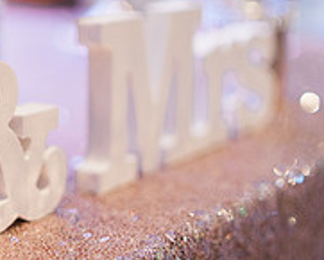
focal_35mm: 105
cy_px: 65
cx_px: -106
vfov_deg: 14.6
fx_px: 1007
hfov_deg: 17.1
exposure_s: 1/160
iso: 640
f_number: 1.8
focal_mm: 35
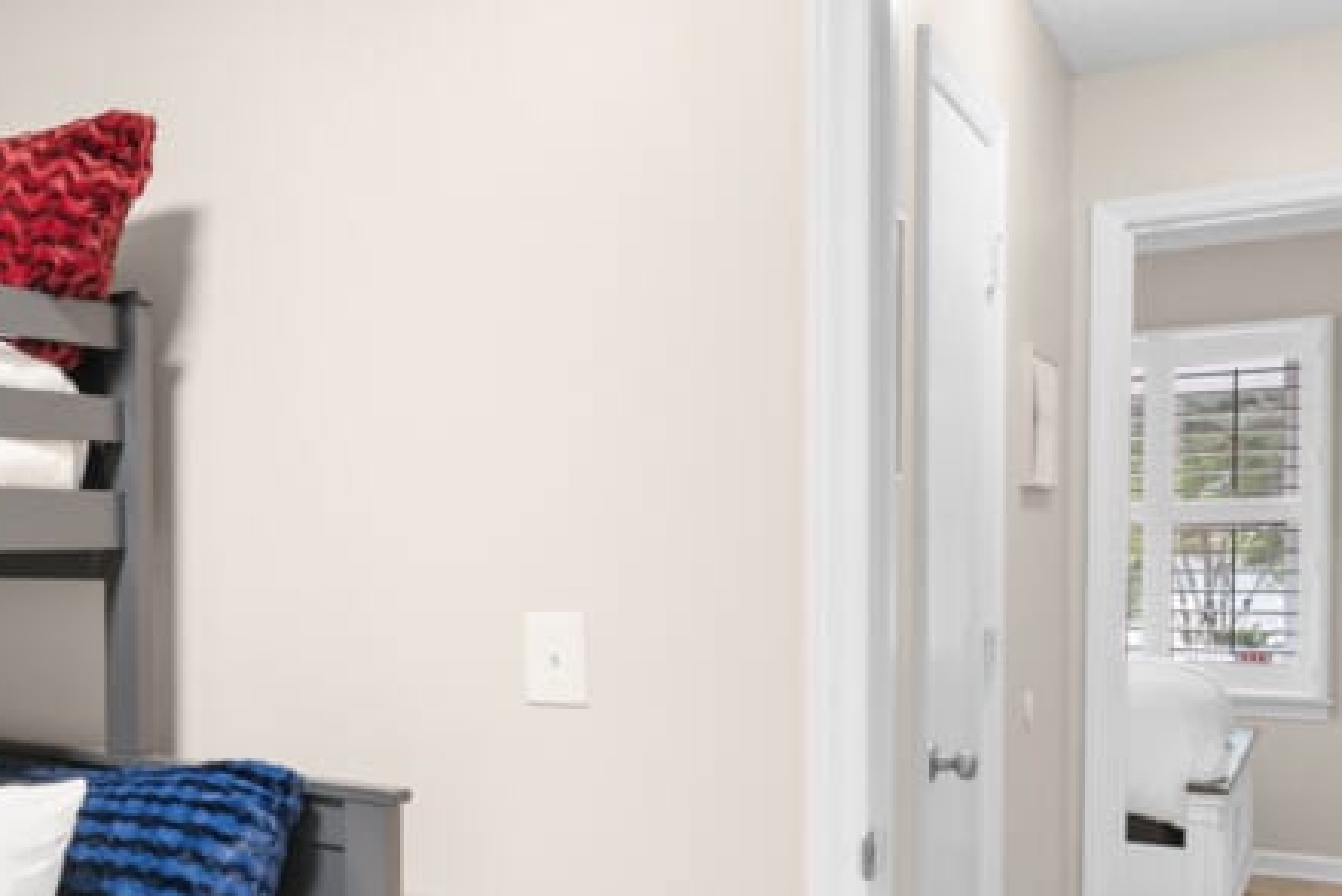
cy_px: 482
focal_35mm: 35
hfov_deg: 42.5
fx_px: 1305
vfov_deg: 37.9
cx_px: -141
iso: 100
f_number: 4.5
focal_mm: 10
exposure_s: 1/1.25
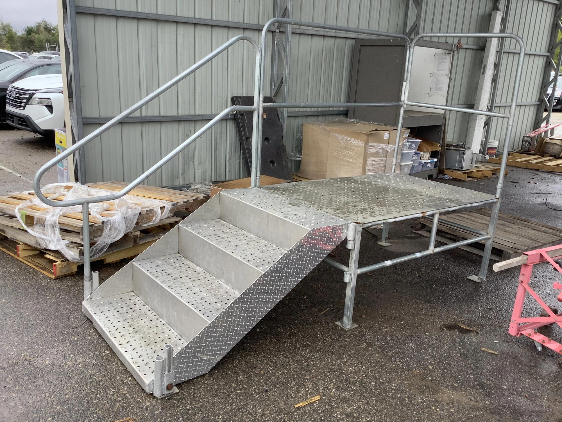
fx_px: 503
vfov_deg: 45.4
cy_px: 211
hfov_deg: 58.4
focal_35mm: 31
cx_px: 281
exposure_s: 1/220
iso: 25
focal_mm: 3.3
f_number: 2.4
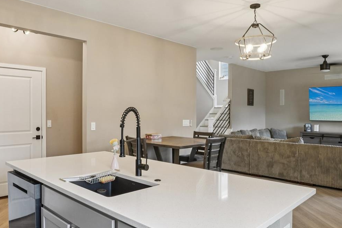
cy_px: 114
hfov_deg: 67.4
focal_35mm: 27
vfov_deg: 48.2
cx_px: 147
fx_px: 255
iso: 400
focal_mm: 11
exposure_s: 1/20
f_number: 8
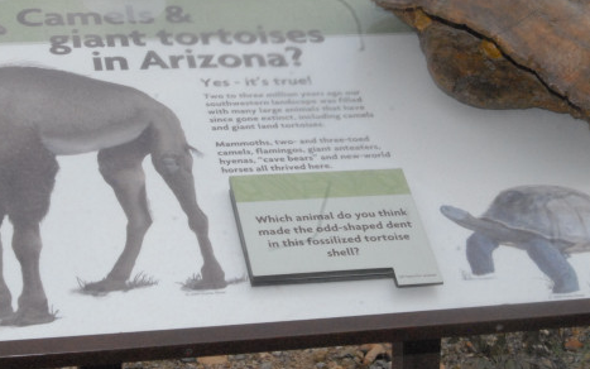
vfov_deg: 15.5
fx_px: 1351
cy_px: 104
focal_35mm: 84
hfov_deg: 24.6
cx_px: 306
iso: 1600
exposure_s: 1/250
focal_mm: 32
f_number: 32
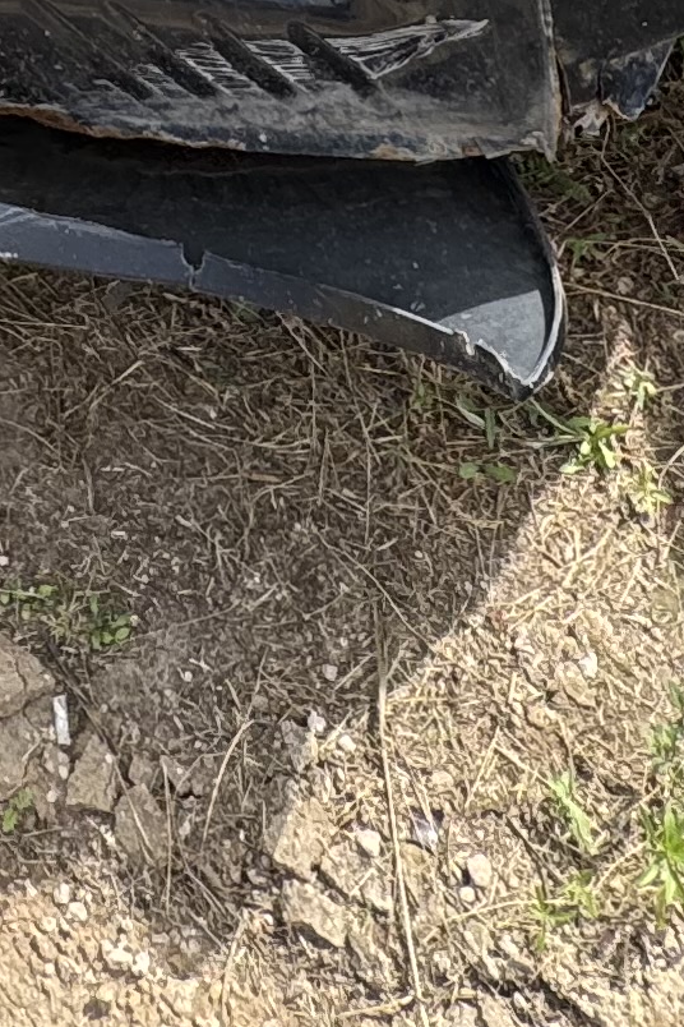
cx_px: -248
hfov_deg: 17.3
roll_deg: +15.2
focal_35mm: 73
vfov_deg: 20.9
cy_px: -728
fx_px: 2080
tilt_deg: -27.0
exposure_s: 1/379
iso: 40
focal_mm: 2.22
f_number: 2.2
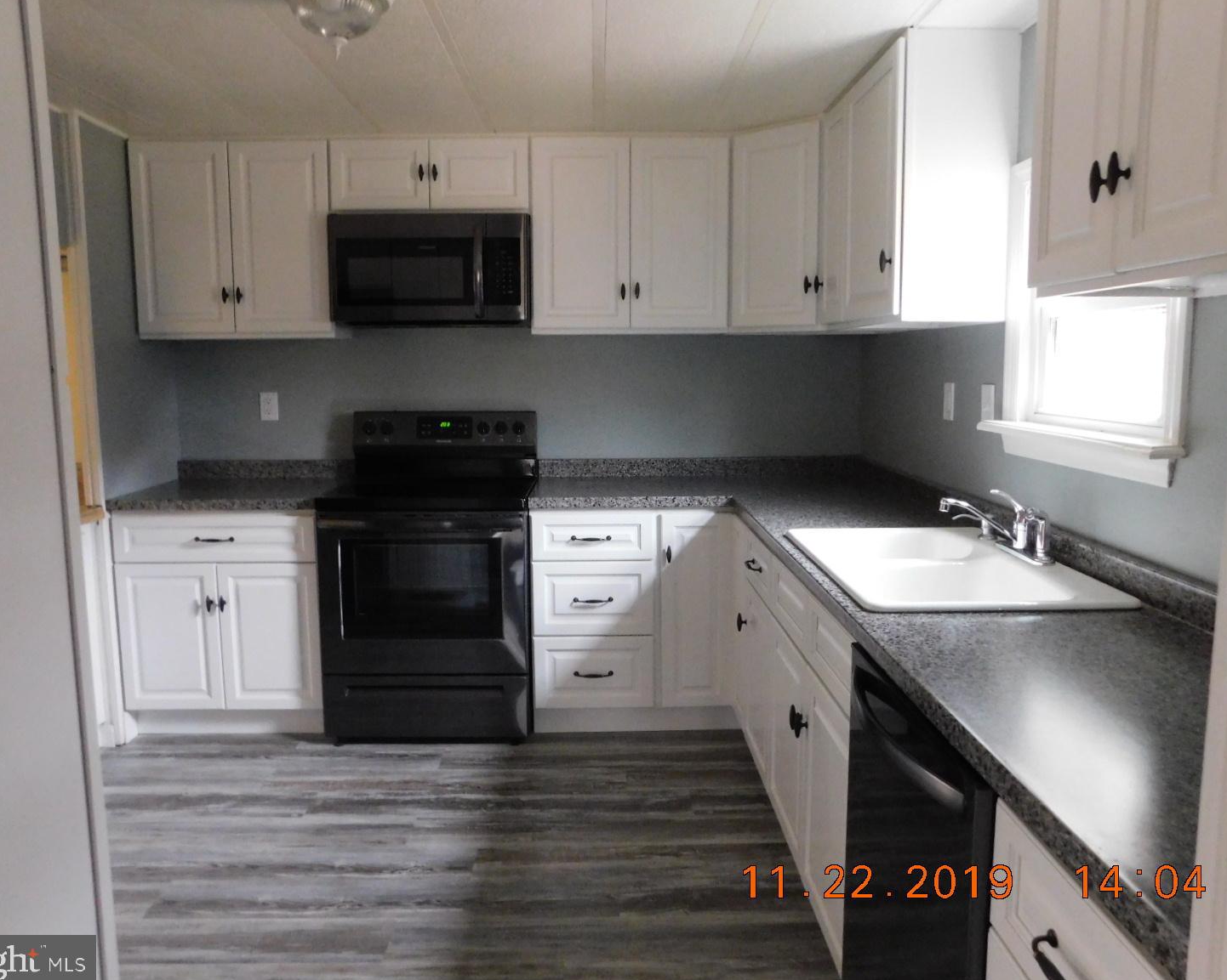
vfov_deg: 54.9
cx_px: 611
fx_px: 944
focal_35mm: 26
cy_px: 479
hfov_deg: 66.0
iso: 800
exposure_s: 1/5
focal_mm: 4.1
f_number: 3
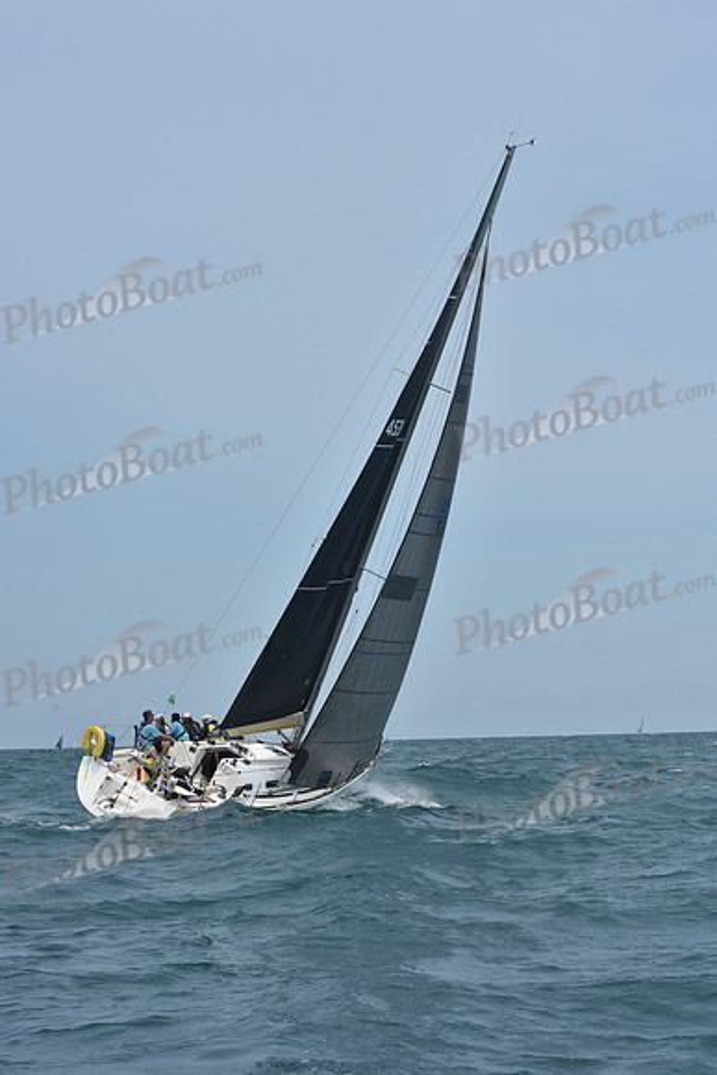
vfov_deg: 28.8
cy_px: 538
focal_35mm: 70
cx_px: 358
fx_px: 2090
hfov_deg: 19.5
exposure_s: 1/800
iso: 250
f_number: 10
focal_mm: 70
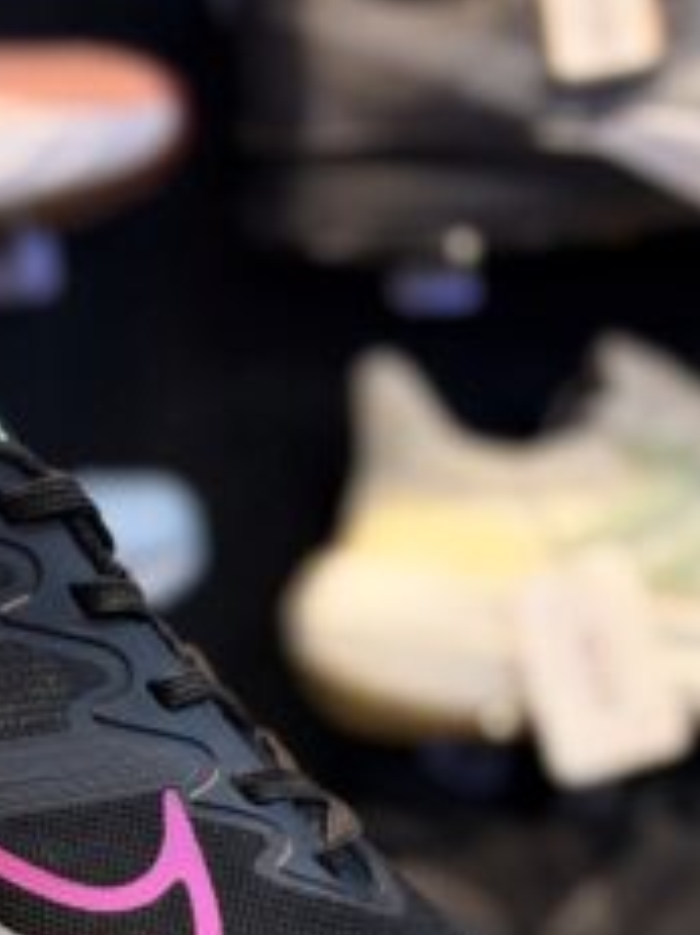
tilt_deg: -11.0
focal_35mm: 119
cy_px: 957
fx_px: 3212
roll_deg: +3.7
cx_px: -8
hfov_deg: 12.3
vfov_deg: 16.2
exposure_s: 1/100
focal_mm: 6.76
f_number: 1.78
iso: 80
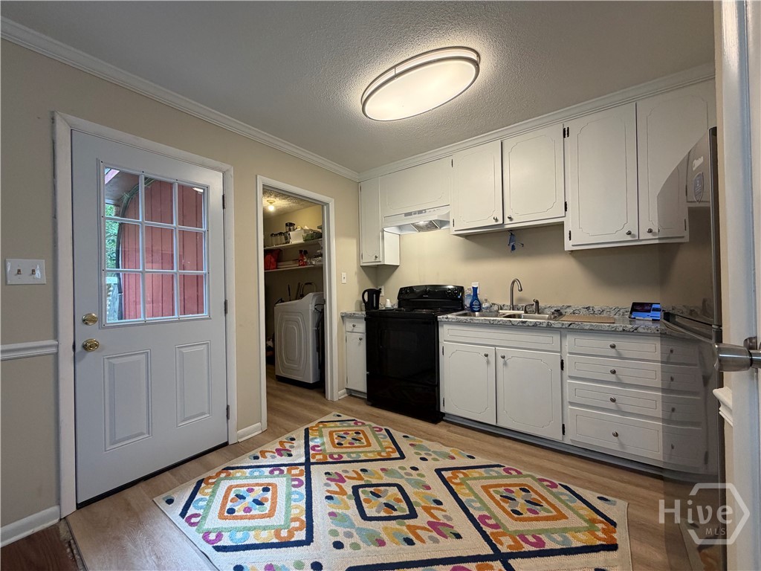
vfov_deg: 85.7
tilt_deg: +0.3
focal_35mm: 14
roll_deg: +2.1
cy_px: 286
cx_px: 380
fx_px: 308
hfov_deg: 102.1
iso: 250
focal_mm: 2.22
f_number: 2.2
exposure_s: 1/120
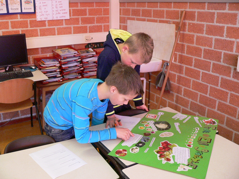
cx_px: 120
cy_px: 90
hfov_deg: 51.4
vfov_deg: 39.7
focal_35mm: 36
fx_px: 249
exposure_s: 1/50
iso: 400
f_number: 2.8
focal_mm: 6
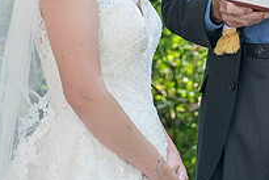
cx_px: 192
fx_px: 4673
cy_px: -54
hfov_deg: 3.3
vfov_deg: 2.2
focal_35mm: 625
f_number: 4.5
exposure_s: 1/200
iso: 200
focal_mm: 195
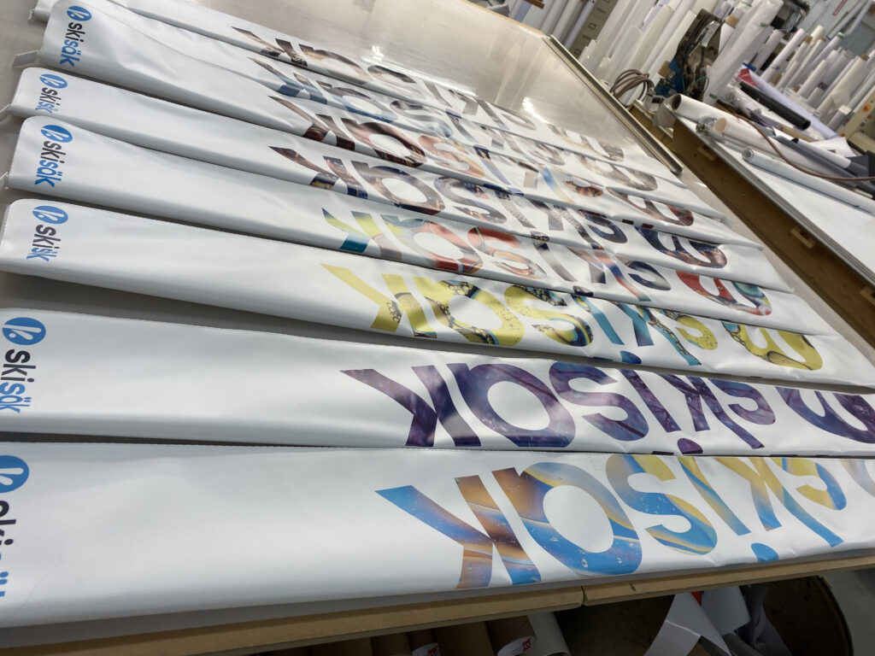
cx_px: 438
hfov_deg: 67.3
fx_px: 657
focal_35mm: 26
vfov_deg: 53.1
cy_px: 328
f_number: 1.8
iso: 50
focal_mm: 4.25
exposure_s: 1/120
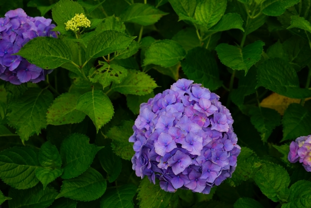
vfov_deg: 14.0
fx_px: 847
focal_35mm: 98
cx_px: 156
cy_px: 104
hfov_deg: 20.8
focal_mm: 98
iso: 1600
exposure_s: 1/800
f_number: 5.6
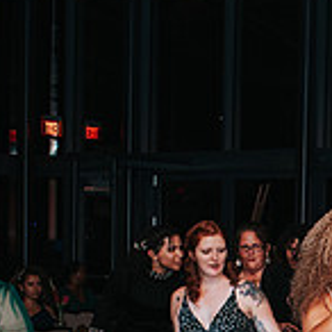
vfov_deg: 13.5
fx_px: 1367
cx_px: 405
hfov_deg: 13.4
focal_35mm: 126
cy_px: 388
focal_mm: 35
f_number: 3.5
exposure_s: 1/200
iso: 1000
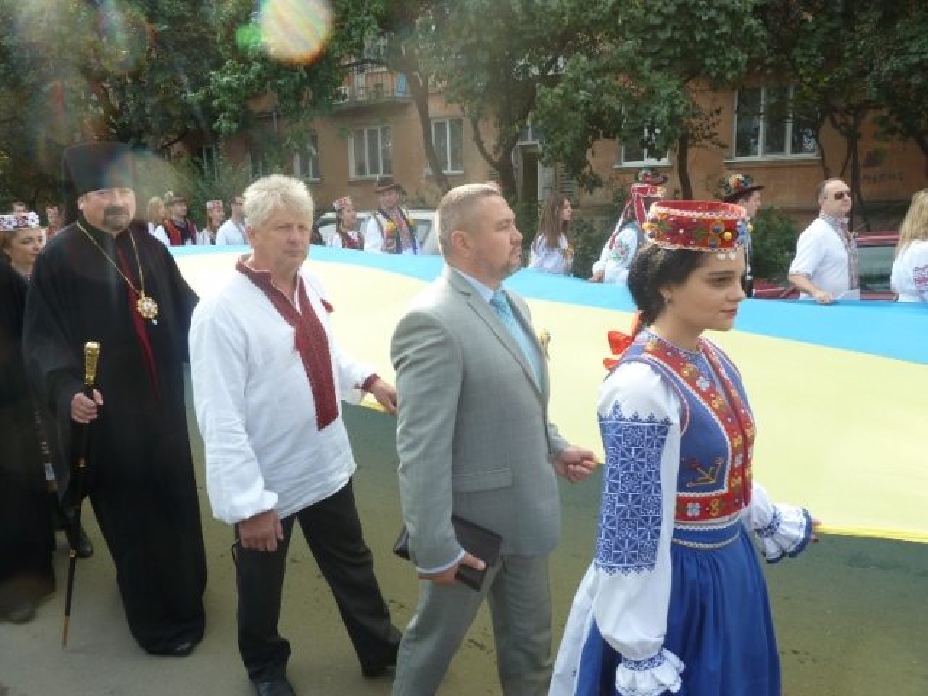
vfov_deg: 54.9
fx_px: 670
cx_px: 464
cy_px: 348
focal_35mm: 25
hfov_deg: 69.4
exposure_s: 1/160
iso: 80
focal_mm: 4.1
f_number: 4
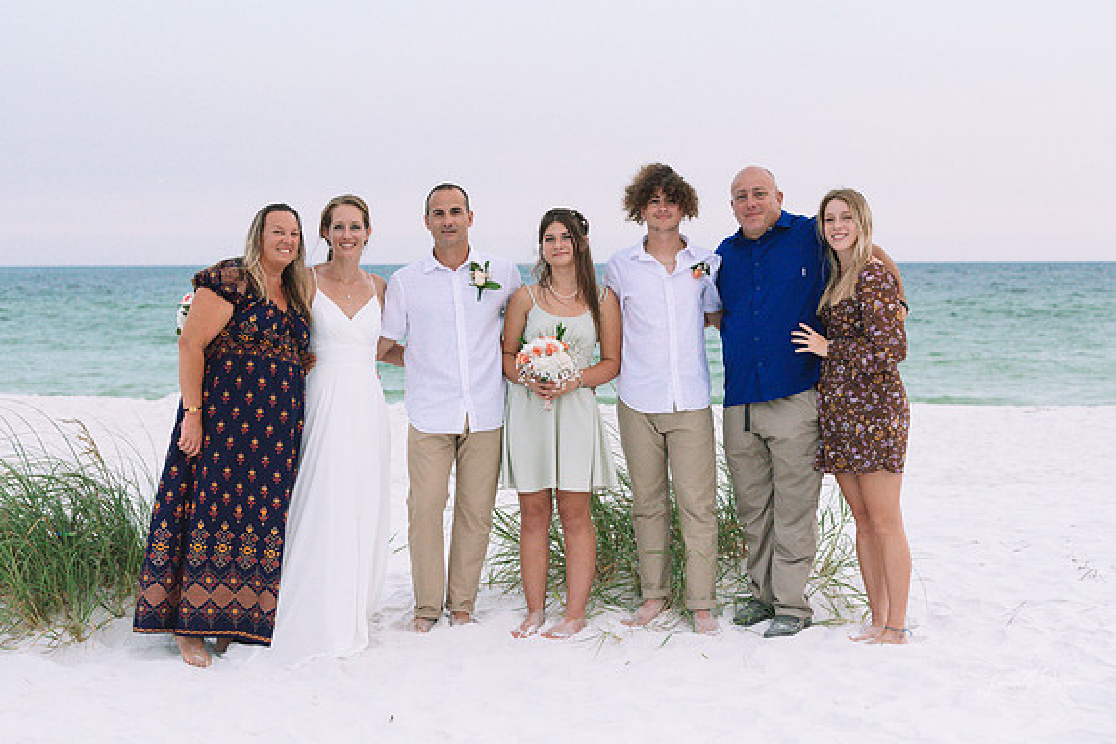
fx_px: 2170
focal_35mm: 70
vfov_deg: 19.5
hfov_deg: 28.8
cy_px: 372
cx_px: 558
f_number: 5
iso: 2500
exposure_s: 1/3200
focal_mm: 70
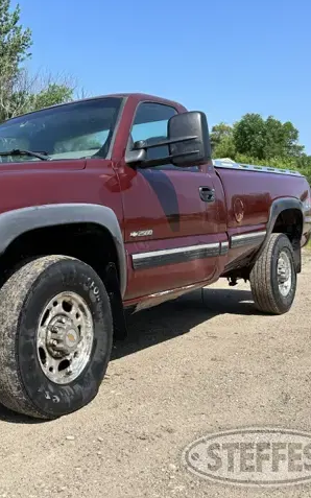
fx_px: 502
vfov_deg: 52.8
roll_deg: +1.8
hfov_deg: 32.7
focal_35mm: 37
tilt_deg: -3.4
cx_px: 32
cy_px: 248
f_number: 1.5
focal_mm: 5.7
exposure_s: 1/2994
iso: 50
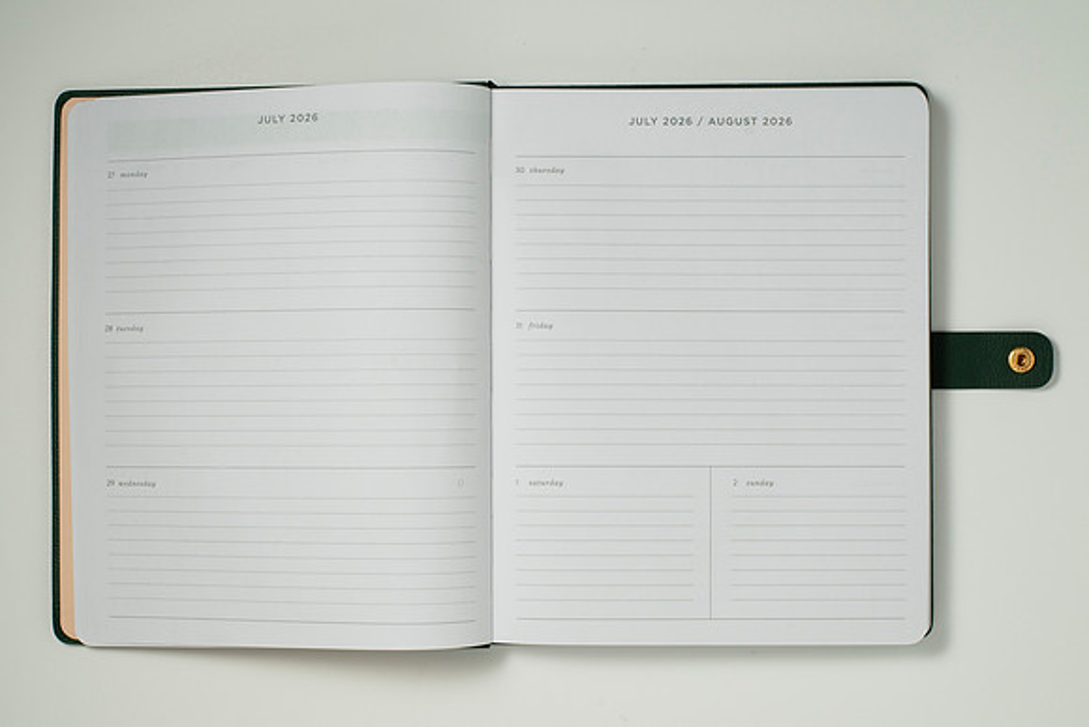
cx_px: 527
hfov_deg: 32.1
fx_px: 1890
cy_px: 396
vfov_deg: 21.8
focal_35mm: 62
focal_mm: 50
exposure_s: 1/200
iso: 200
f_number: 10
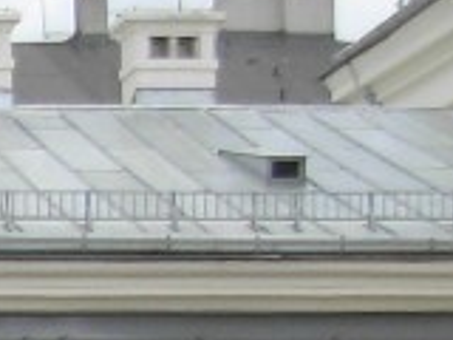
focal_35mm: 243
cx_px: -634
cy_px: 595
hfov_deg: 7.6
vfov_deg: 6.0
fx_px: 3180
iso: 79
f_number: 2.9
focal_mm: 6.3
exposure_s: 1/395
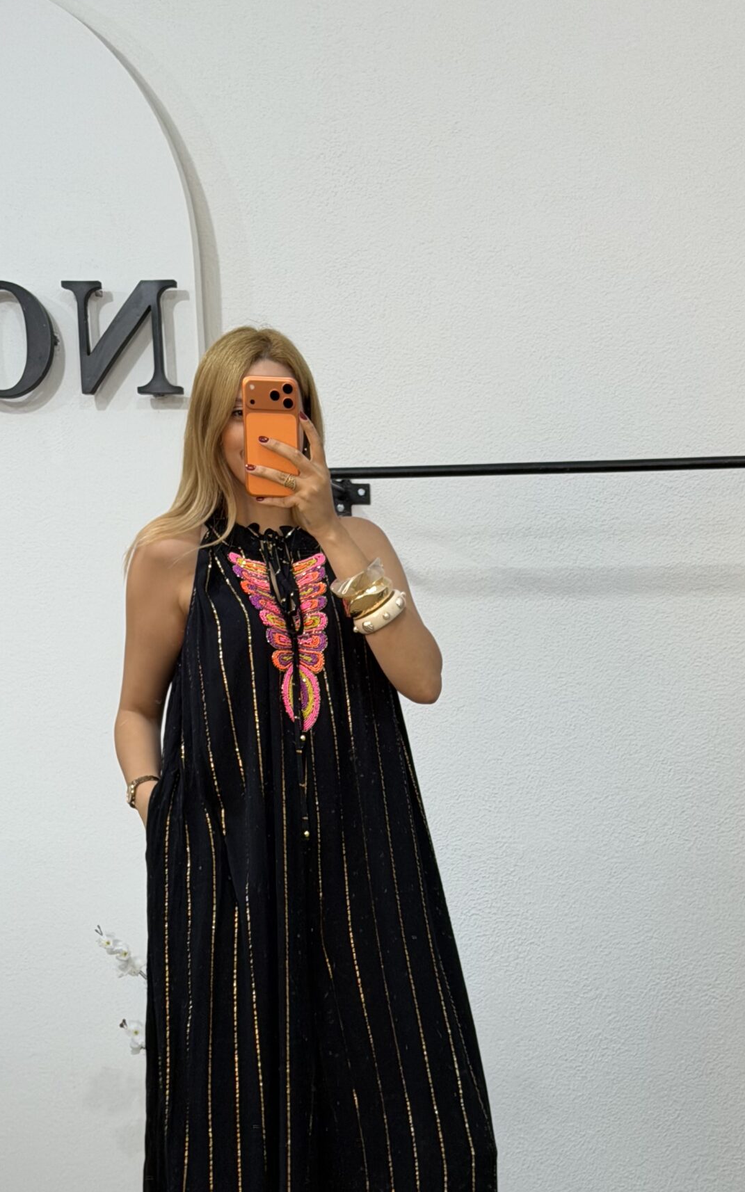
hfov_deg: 17.1
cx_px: 262
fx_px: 2469
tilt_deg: -19.6
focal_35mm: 76
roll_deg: +1.7
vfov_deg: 26.8
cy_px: 880
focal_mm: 6.76
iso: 80
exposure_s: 1/96
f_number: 1.78
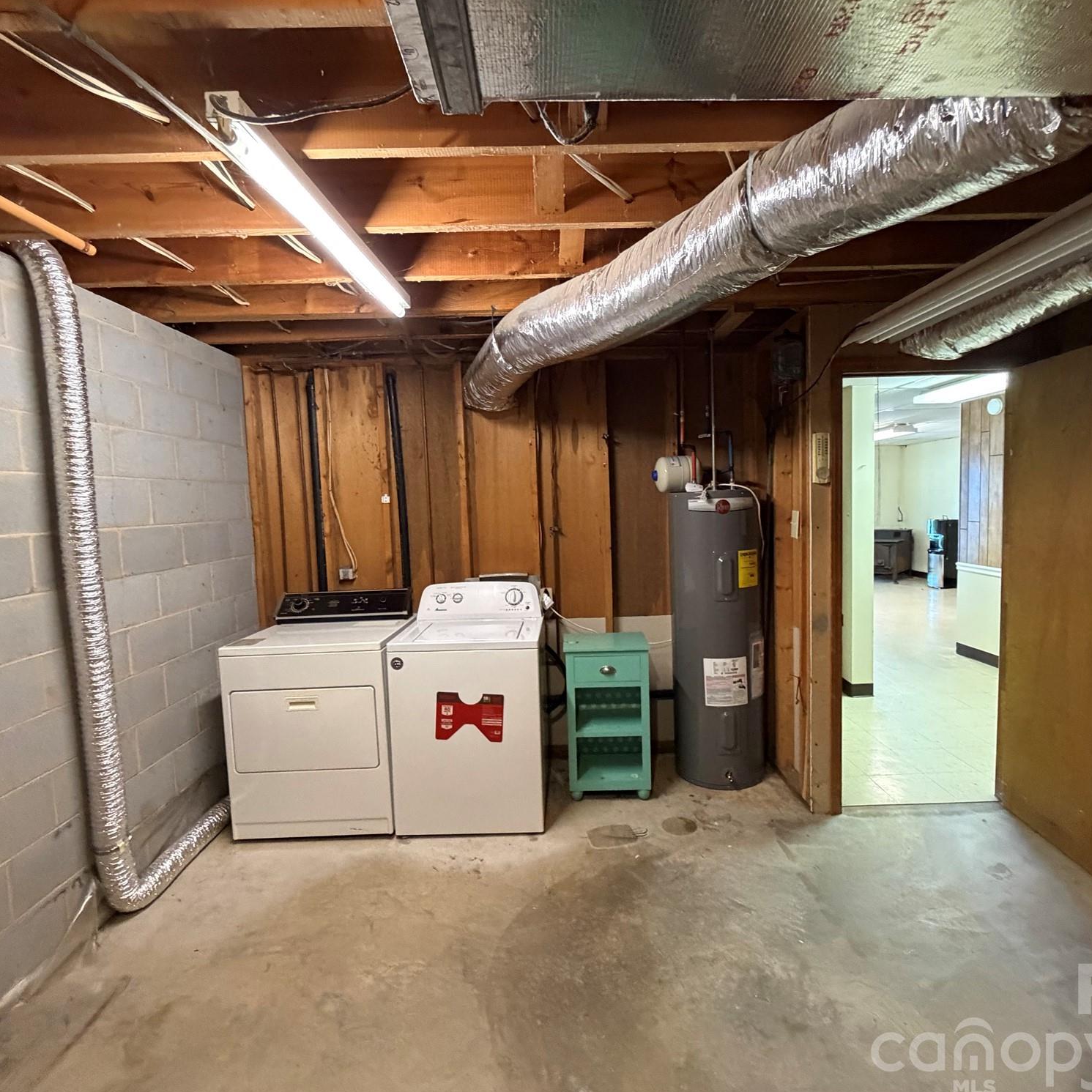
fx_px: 607
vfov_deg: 84.0
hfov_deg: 83.9
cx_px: 562
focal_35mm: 17
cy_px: 545
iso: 640
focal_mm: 2.22
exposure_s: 1/60
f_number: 2.2
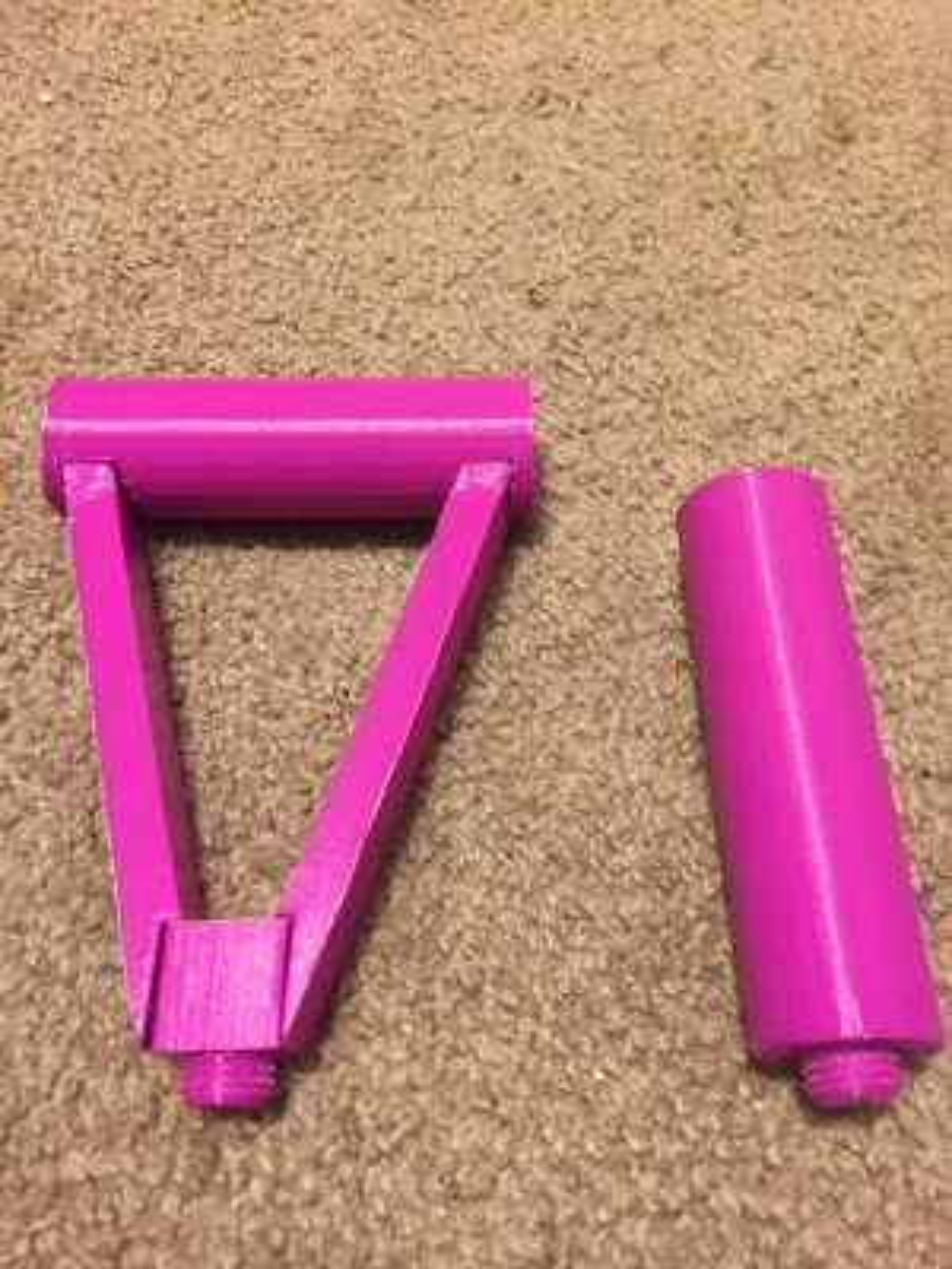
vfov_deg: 61.7
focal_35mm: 29
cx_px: 476
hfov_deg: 48.2
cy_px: 634
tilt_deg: -60.3
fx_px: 1063
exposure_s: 1/15
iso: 250
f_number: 2.2
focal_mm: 4.15
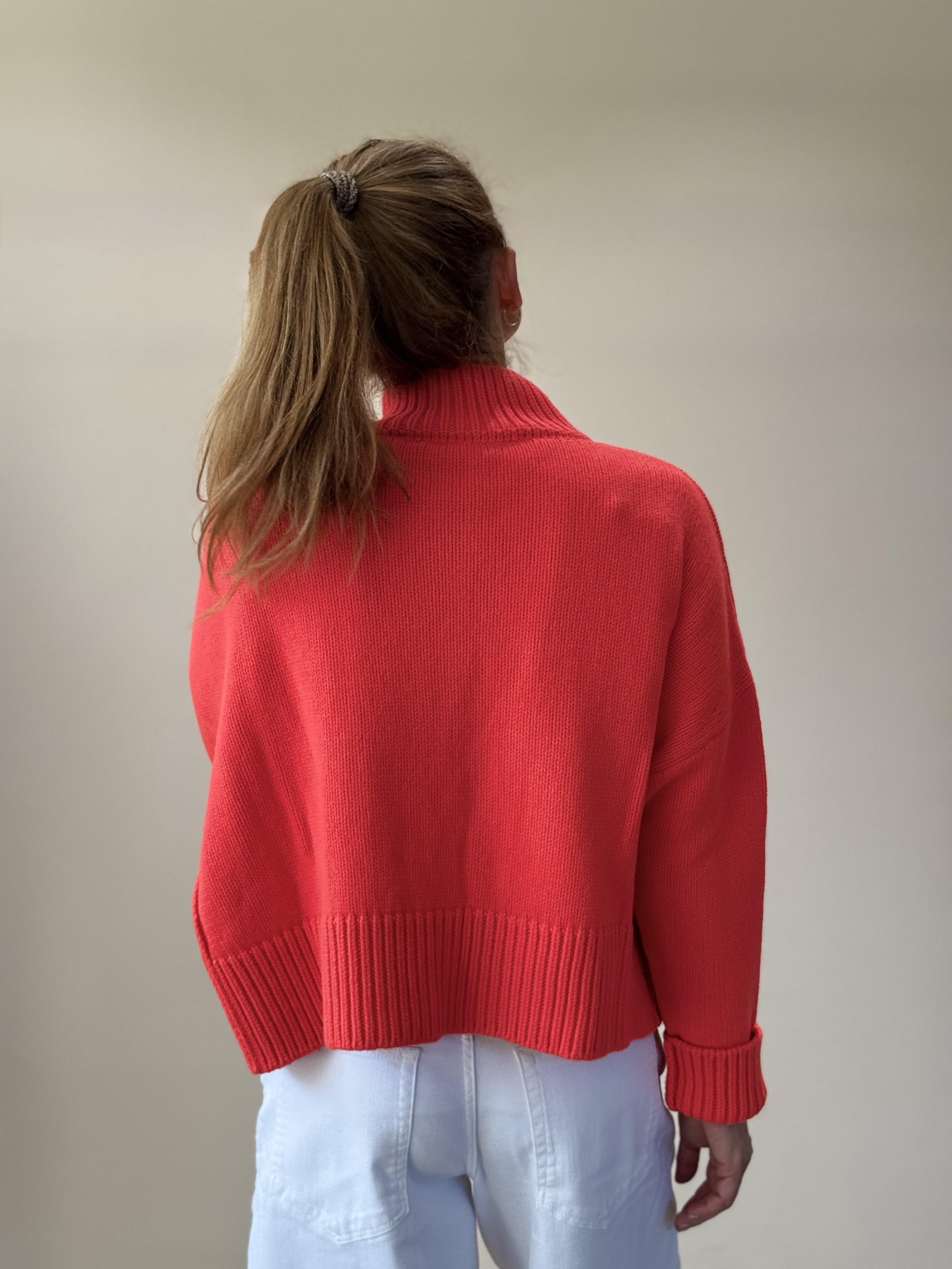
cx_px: 476
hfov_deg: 30.3
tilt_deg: -3.9
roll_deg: +0.6
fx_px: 1760
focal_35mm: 48
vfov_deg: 39.7
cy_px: 634
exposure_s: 1/170
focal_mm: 6.76
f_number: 1.78
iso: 64
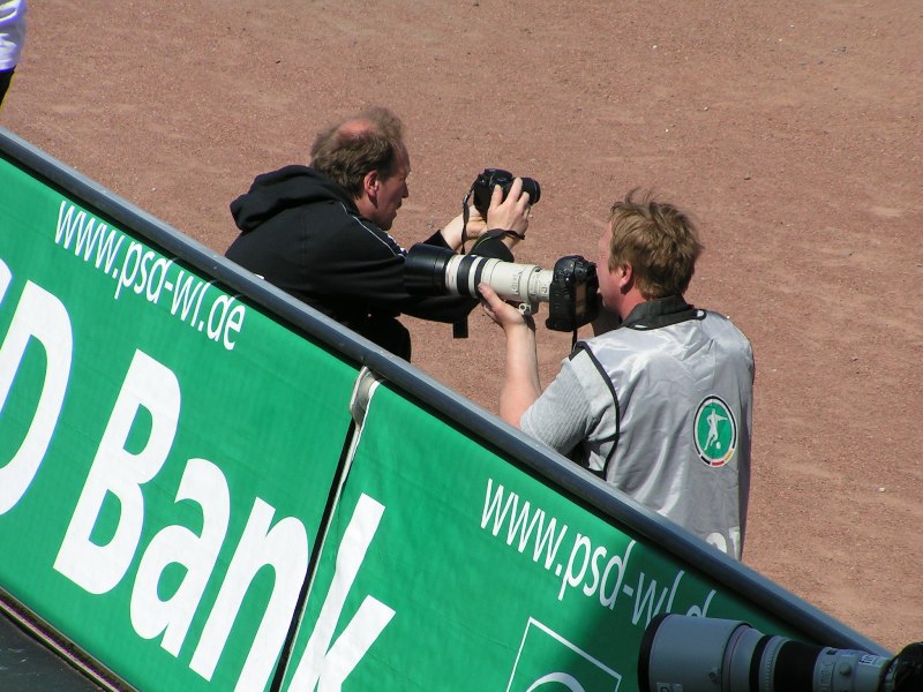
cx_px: 462
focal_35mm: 326
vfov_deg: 4.6
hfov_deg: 6.1
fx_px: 8692
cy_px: 346
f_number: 5.6
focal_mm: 49.8
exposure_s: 1/640
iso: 50
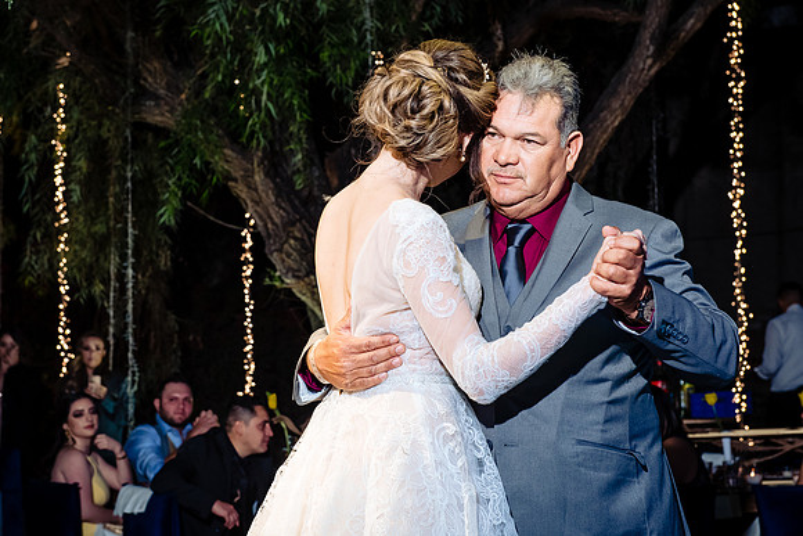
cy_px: 215
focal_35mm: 86
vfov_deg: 15.9
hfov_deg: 23.6
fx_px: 1918
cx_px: 346
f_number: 7.1
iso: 1600
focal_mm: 70
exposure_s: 1/160
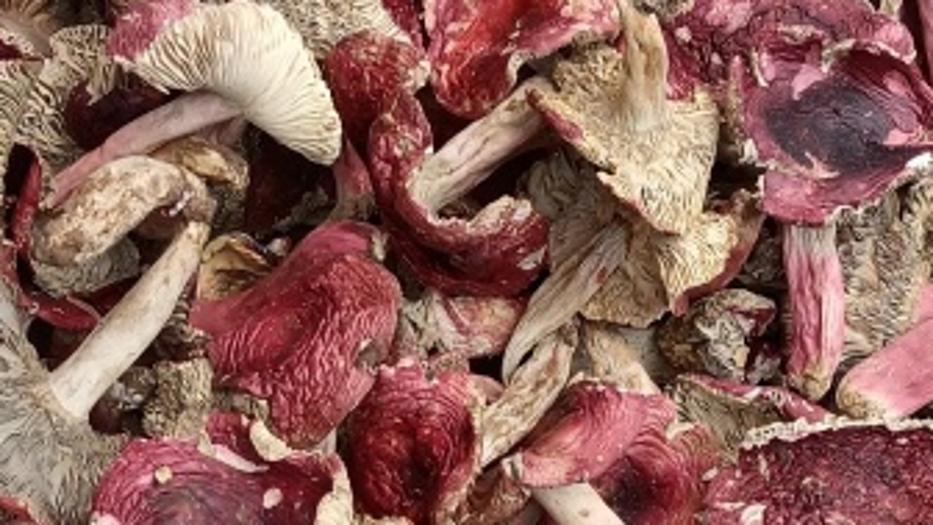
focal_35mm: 90
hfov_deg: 23.7
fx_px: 2227
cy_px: 429
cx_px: 505
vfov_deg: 13.4
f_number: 1.8
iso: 100
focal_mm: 4.05
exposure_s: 1/113
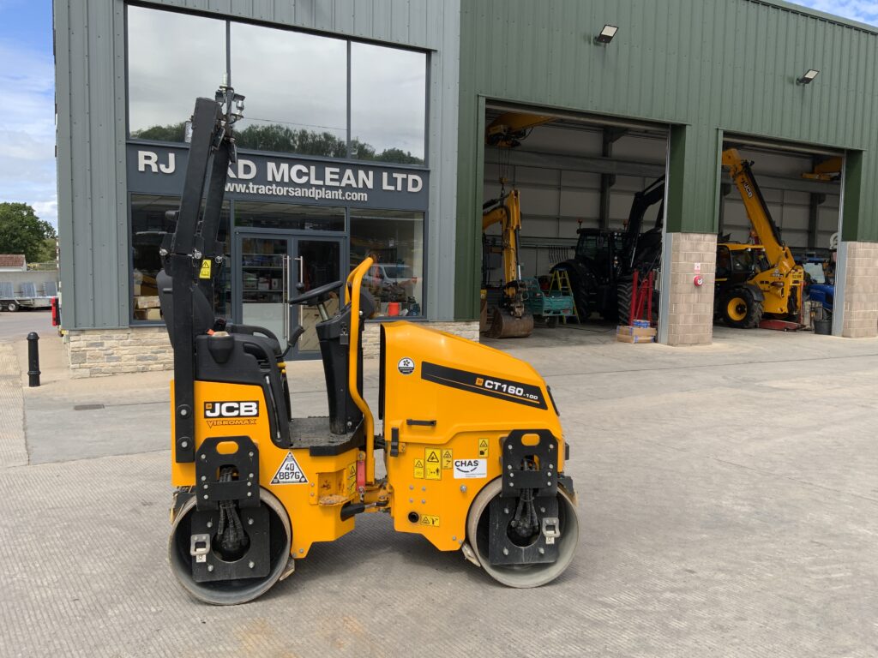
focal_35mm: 29
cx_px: 439
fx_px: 736
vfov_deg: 48.2
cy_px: 329
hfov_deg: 61.7
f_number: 1.8
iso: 16
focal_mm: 3
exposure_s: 1/1221
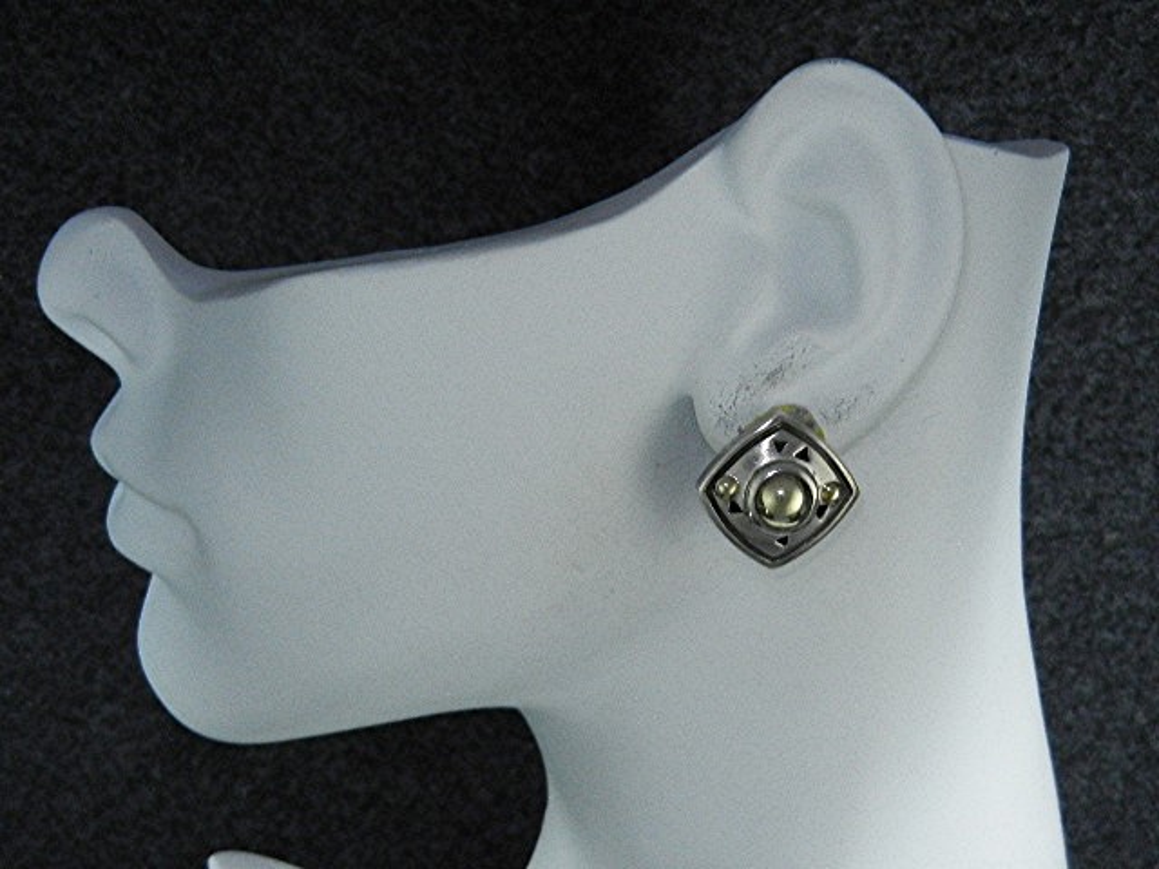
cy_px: 434
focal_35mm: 59
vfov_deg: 24.8
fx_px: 1975
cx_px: 580
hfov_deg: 32.7
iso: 731
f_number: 8
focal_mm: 10.6
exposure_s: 1/30
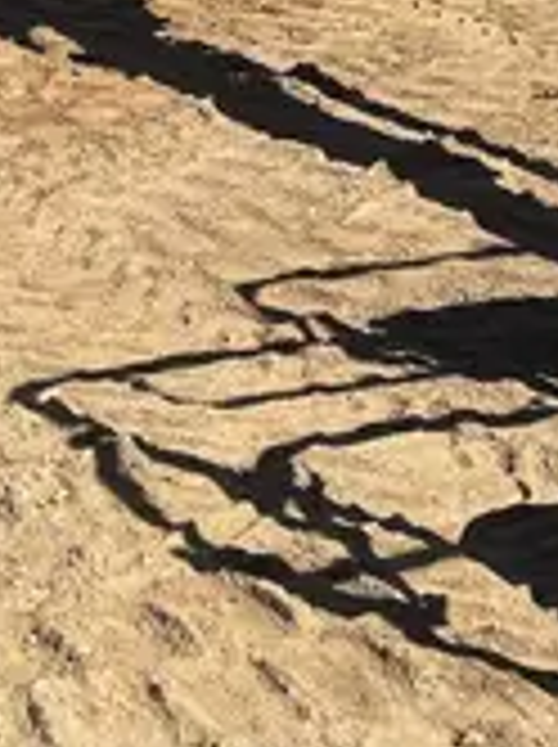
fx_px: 2478
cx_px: 202
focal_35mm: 115
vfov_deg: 16.8
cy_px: 11
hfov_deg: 12.8
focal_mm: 5.7
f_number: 1.5
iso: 50
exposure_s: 1/5076
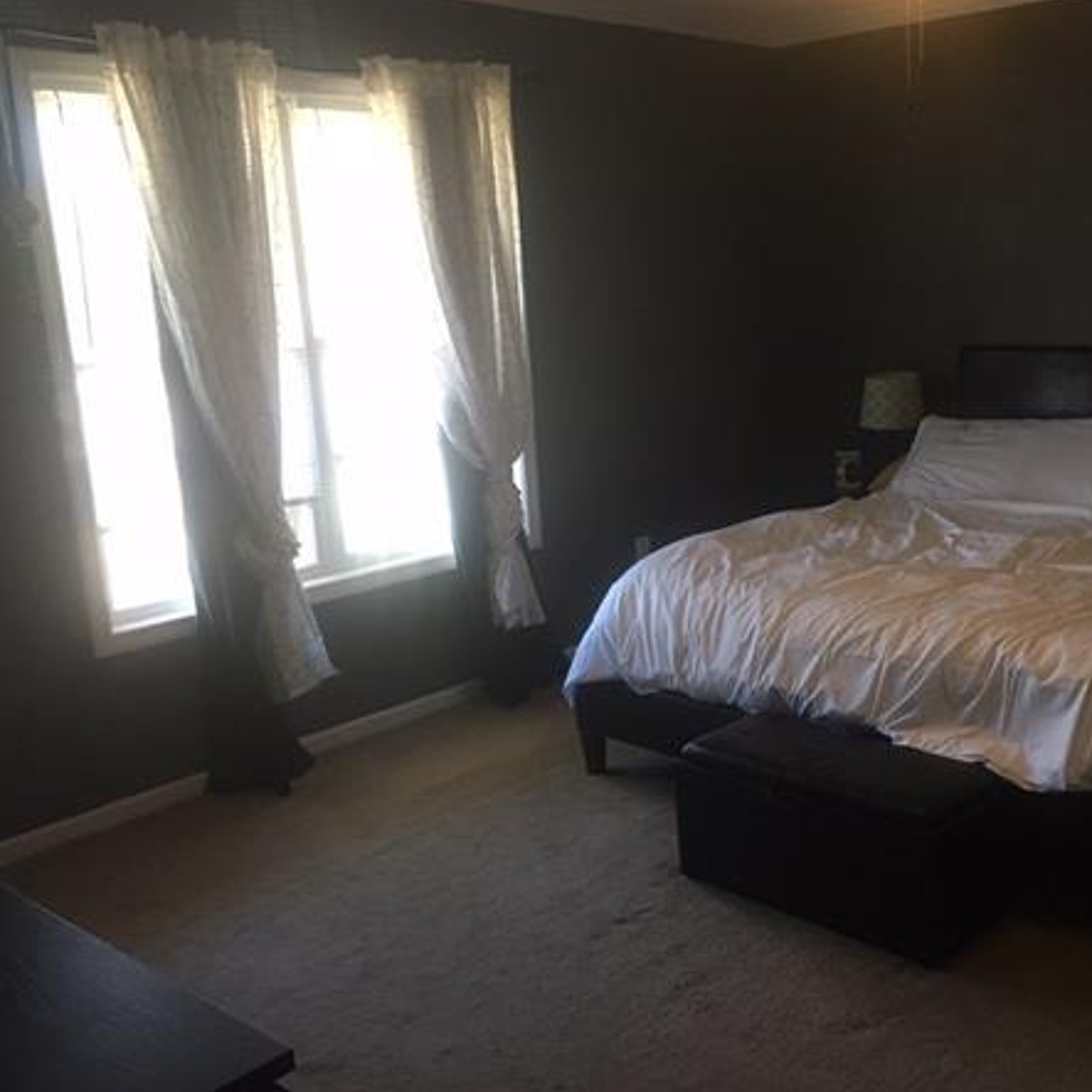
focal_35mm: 37
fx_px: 1321
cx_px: 727
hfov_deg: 44.3
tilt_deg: -13.5
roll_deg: +1.7
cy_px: 560
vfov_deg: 44.9
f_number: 2.2
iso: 125
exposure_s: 1/30
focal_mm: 4.15
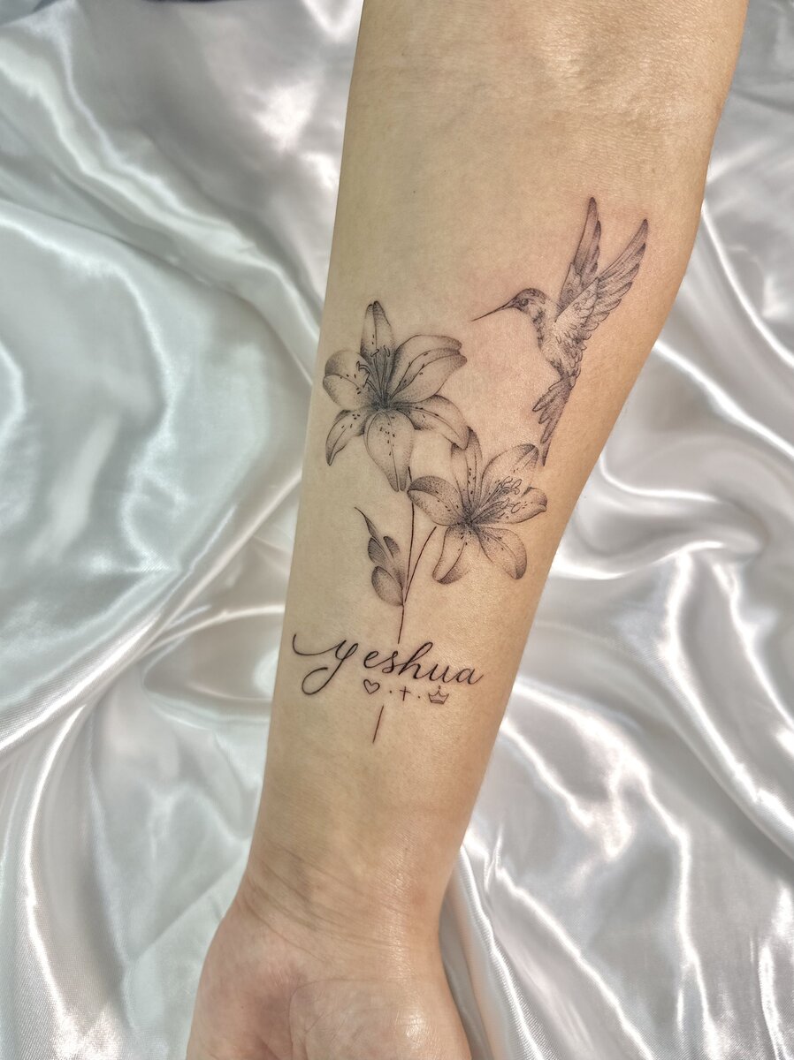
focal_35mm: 24
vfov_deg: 71.6
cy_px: 530
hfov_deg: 56.7
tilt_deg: -68.6
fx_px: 735
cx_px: 397
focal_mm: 6.86
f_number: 1.78
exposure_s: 1/125
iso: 50
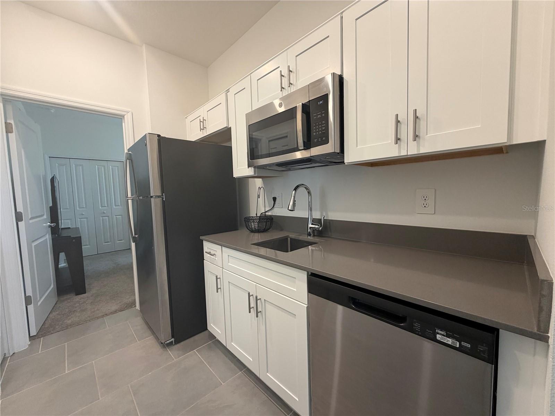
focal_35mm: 14
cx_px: 278
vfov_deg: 85.7
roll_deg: +2.1
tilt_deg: -4.7
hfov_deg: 102.1
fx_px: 224
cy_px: 208
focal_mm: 2.22
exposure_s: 1/60
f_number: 2.2
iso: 200
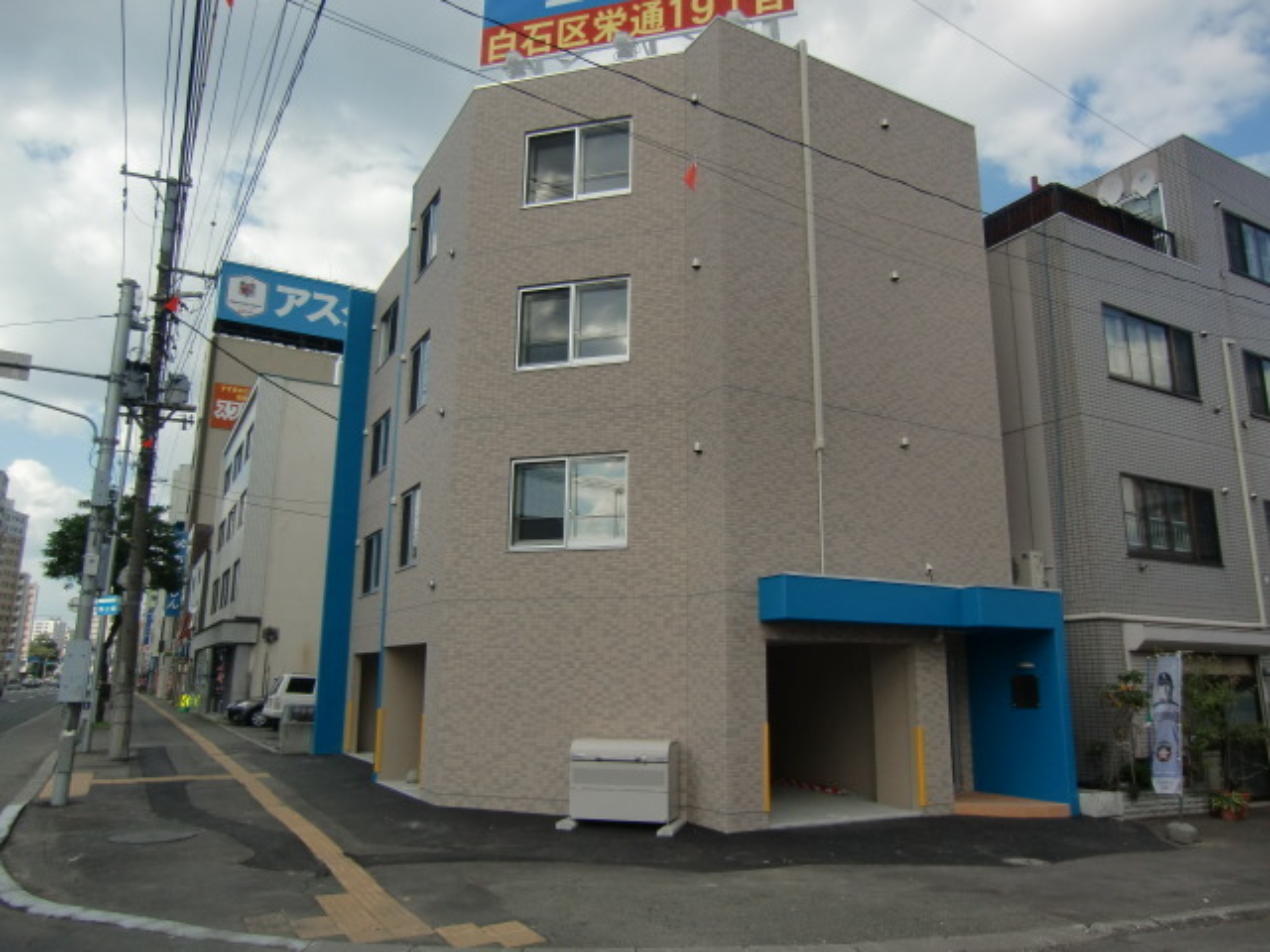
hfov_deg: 71.6
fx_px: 881
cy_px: 476
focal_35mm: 24
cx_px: 635
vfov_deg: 56.8
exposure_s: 1/800
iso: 64
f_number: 3.2
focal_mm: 4.3
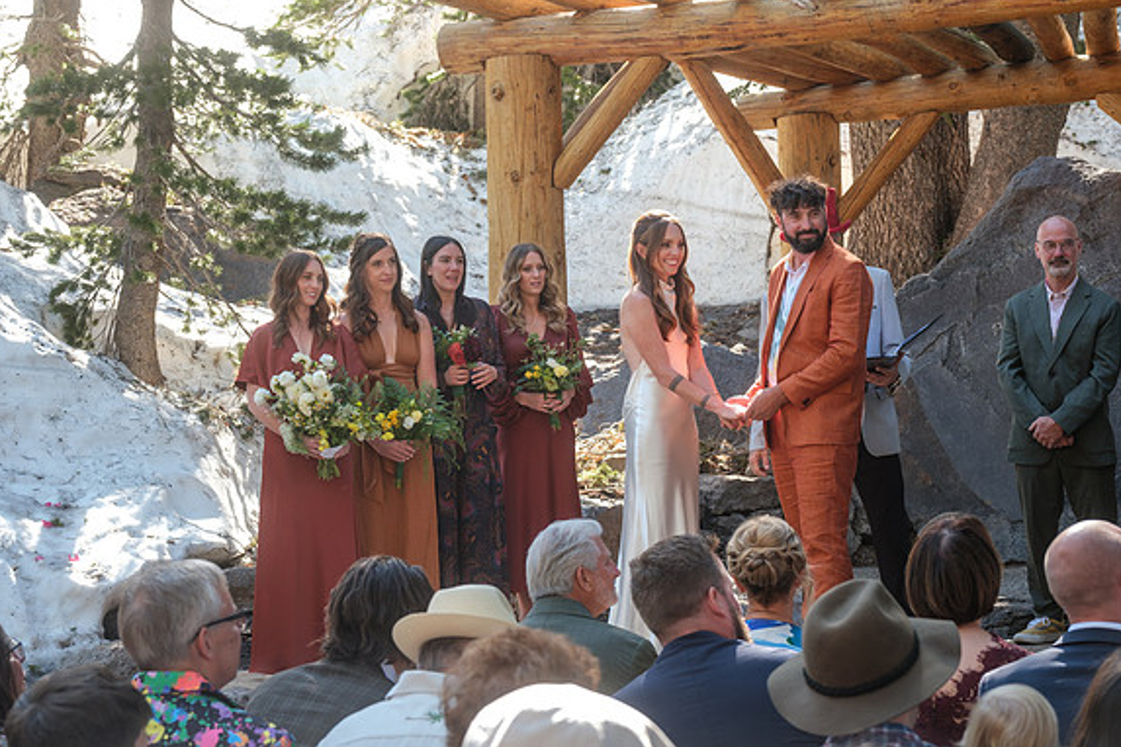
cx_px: 558
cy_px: 371
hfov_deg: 24.8
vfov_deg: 16.7
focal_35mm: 82
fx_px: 2553
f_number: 5.6
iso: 400
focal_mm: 54.1
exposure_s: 1/75
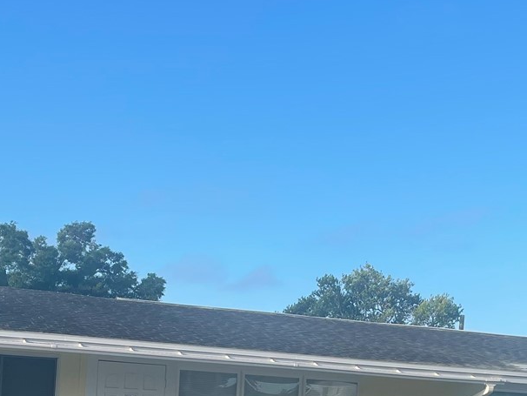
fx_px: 1005
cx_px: 332
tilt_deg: +1.4
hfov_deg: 29.3
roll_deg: -2.9
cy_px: 380
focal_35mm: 66
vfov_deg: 21.6
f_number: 1.6
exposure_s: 1/1883
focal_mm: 5.1
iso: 32
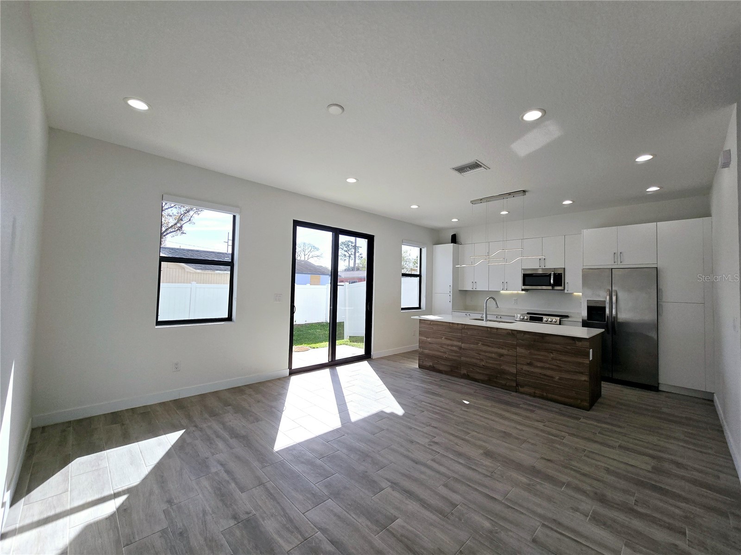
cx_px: 370
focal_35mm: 13
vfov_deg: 89.9
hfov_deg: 106.2
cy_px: 278
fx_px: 278
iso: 50
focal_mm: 2.2
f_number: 2.2
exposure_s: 1/588
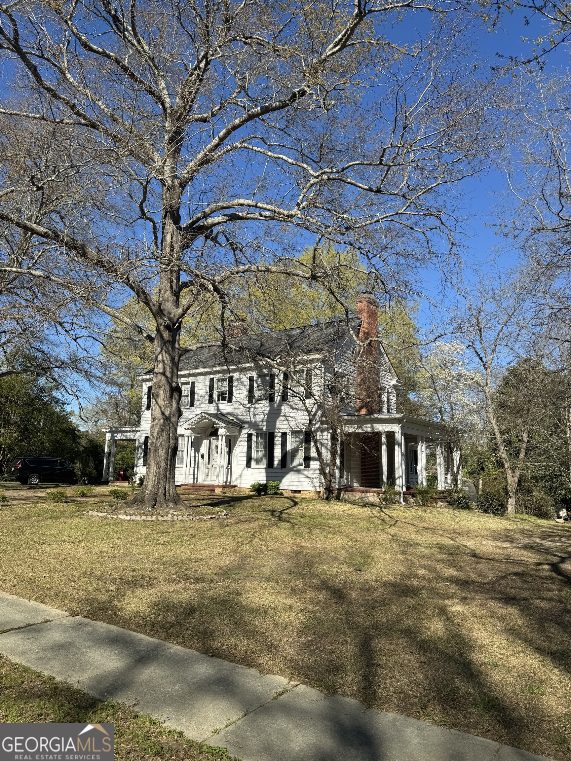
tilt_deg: +9.2
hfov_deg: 56.8
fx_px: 528
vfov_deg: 71.6
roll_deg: -1.8
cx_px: 286
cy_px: 380
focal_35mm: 24
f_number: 1.78
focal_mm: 6.76
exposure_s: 1/3597
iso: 80
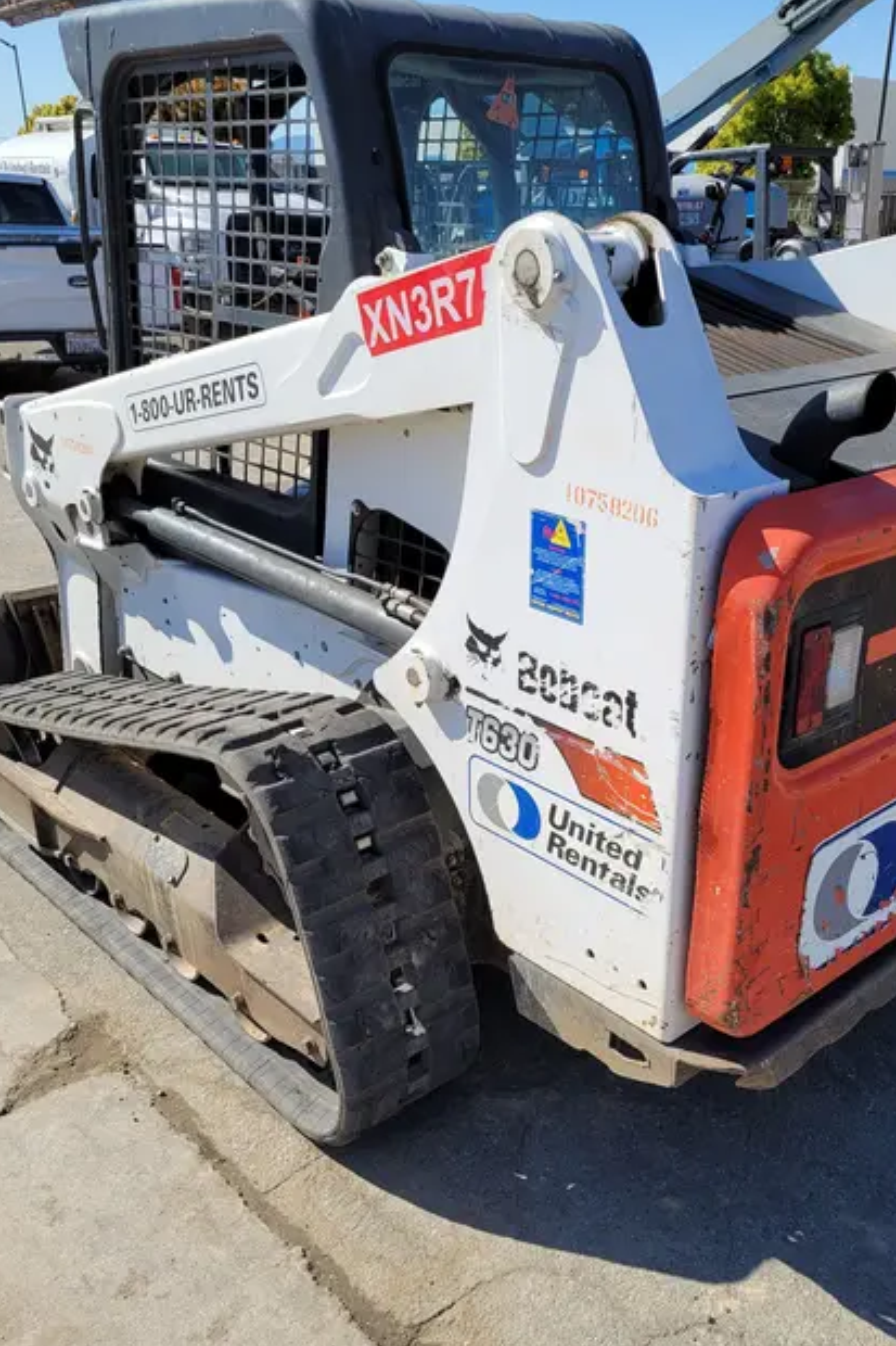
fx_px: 1195
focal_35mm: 32
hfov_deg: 41.0
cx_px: 516
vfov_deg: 58.7
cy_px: 718
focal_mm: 5.4
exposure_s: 1/2259
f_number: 1.8
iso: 40
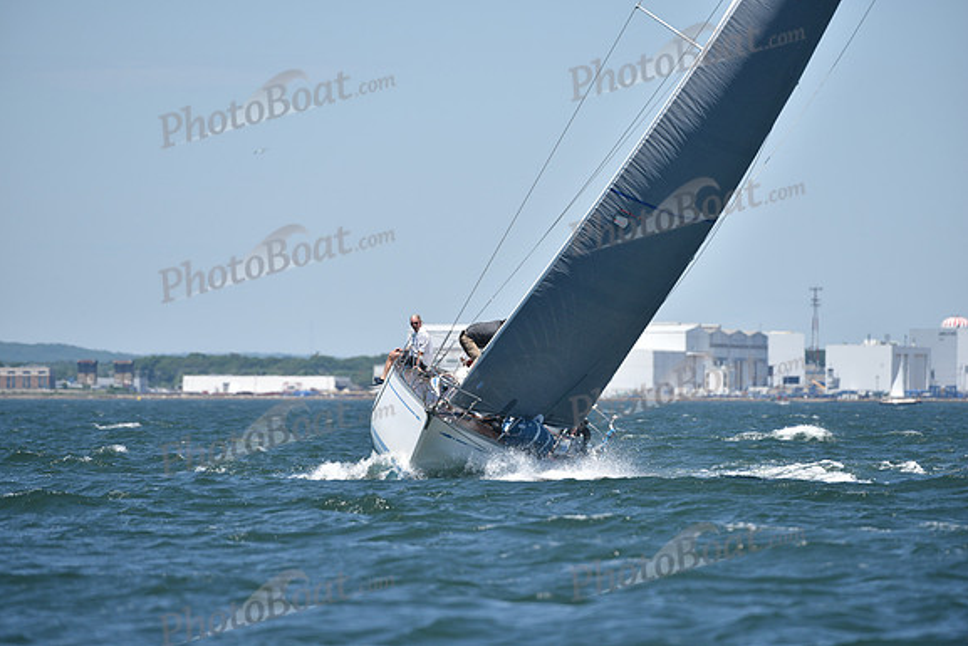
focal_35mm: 402
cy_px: 323
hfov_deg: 5.1
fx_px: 10811
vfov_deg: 3.4
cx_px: 483
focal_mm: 400
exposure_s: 1/1600
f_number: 5
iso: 250
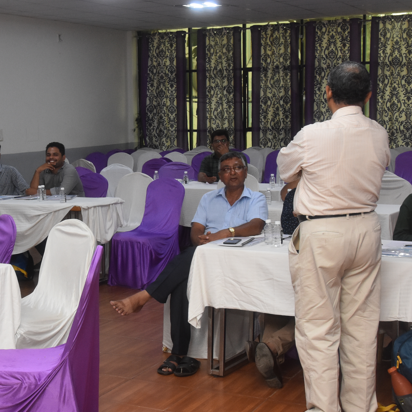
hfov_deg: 25.4
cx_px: 100
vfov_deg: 25.7
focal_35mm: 67
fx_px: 902
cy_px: 242
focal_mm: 24
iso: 1250
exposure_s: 1/60
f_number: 8
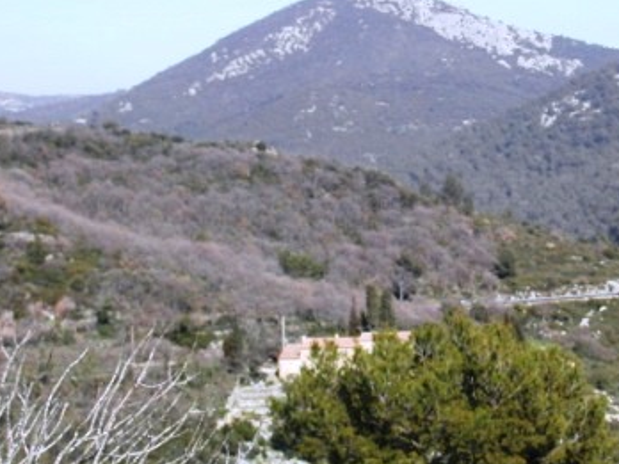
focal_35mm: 112
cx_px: 361
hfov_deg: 17.6
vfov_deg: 13.2
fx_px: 2003
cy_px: 197
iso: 100
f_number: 11.6
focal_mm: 18.4
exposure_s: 1/94.8
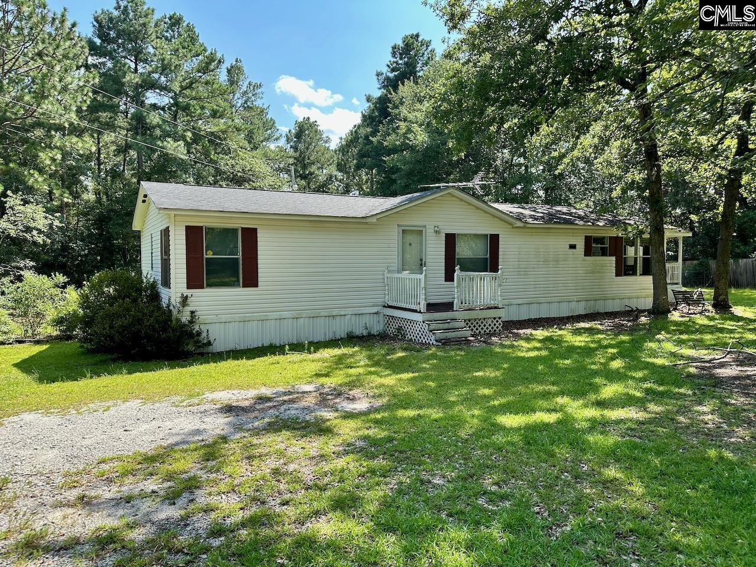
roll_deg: -0.3
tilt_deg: -4.4
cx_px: 378
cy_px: 284
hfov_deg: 71.6
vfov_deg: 56.8
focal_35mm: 24
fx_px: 524
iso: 80
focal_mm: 6.86
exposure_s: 1/1119
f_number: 1.78
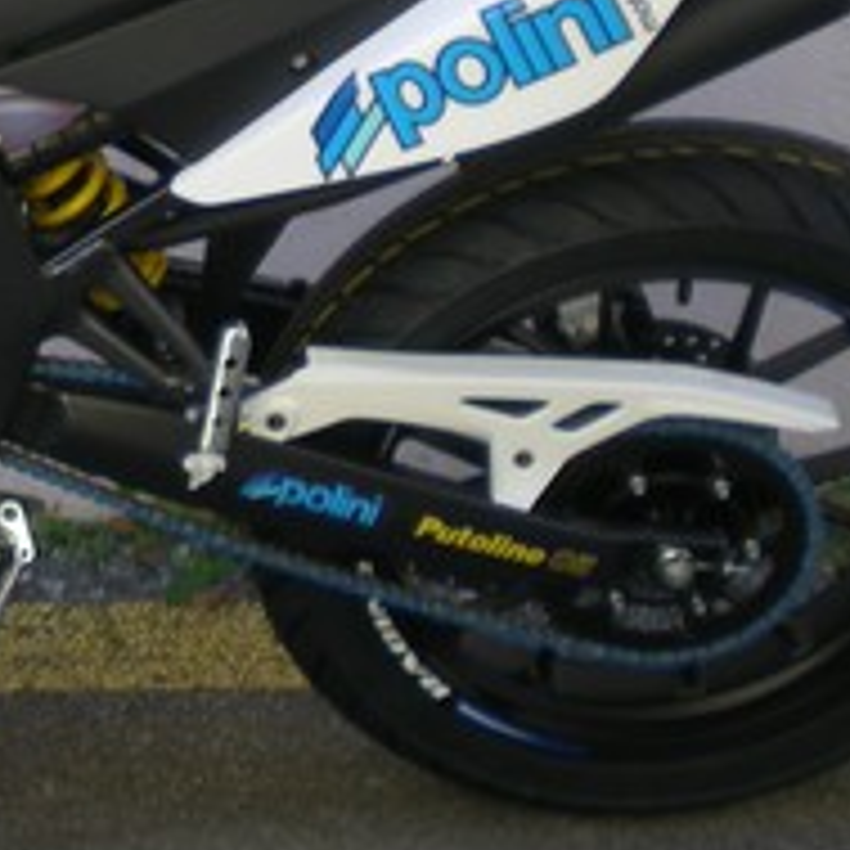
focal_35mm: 132
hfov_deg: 12.9
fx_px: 3667
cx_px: -193
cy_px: 99
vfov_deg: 13.1
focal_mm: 7.4
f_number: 3.5
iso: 50
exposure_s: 1/130
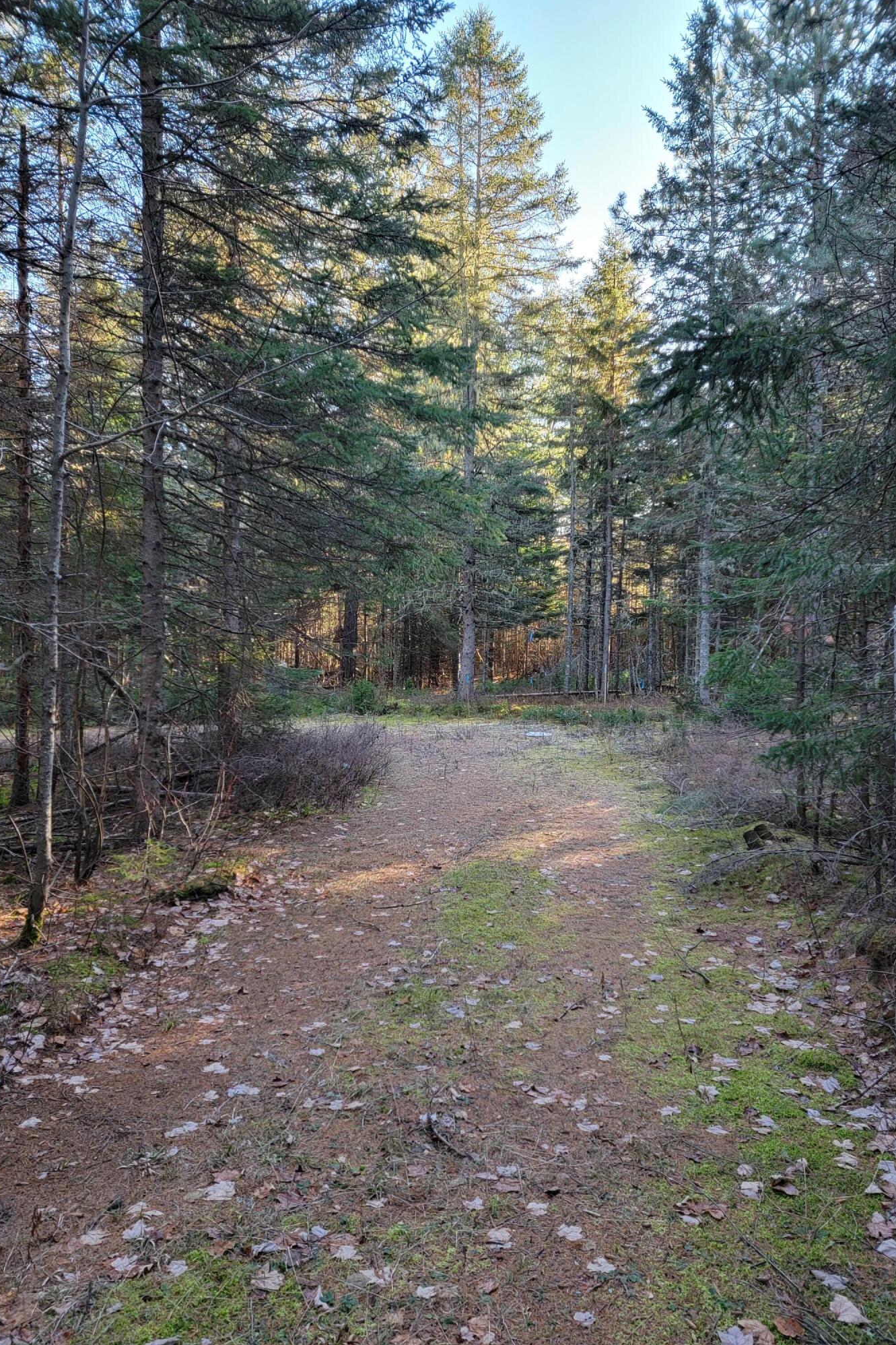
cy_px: 672
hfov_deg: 51.3
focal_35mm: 25
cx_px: 467
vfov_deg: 71.5
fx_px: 933
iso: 125
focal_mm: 6.7
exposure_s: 1/120
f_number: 1.8
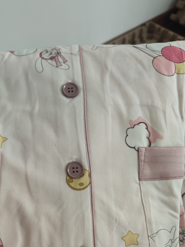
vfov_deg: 54.3
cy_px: 163
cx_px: 67
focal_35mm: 33
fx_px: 235
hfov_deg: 42.6
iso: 536
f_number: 1.9
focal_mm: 6.92
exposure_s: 1/50
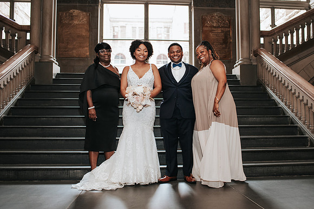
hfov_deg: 50.1
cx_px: 169
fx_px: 336
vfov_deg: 34.7
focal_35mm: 38
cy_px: 105
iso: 1000
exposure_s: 1/125
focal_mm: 35
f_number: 3.2
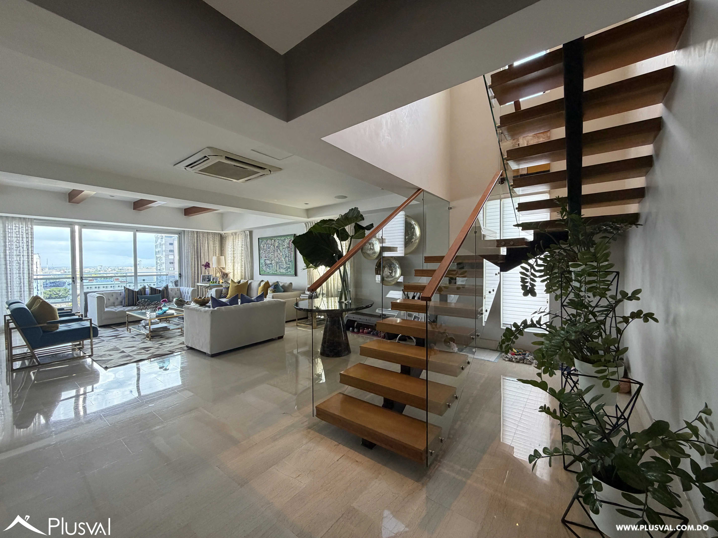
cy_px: 269
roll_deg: +0.6
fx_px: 290
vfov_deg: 85.7
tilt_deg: -1.3
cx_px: 359
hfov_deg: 102.1
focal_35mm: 14
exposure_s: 1/120
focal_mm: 2.22
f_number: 2.2
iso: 200
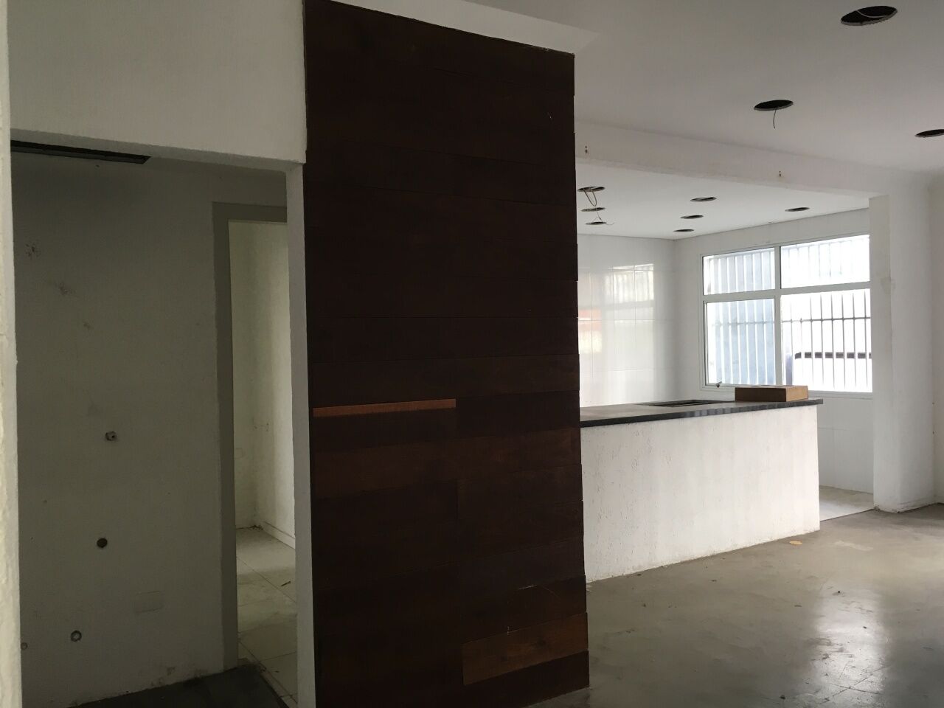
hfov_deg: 61.7
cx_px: 472
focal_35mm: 29
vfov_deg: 48.2
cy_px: 354
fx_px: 791
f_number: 2.2
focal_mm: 4.15
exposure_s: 1/30
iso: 64
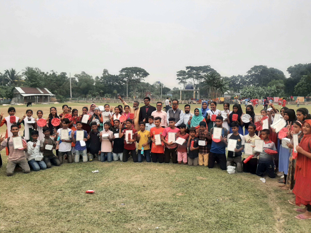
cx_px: 156
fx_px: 234
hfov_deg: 67.3
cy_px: 116
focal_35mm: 26
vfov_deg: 53.1
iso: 40
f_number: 1.7
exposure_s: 1/566
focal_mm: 3.93
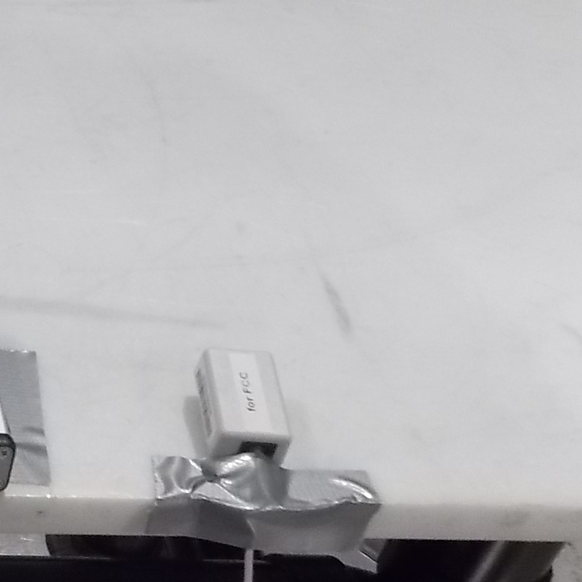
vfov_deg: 24.9
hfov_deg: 21.6
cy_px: 465
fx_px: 1293
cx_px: -270
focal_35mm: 68
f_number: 3.1
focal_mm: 4
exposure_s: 1/20
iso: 400
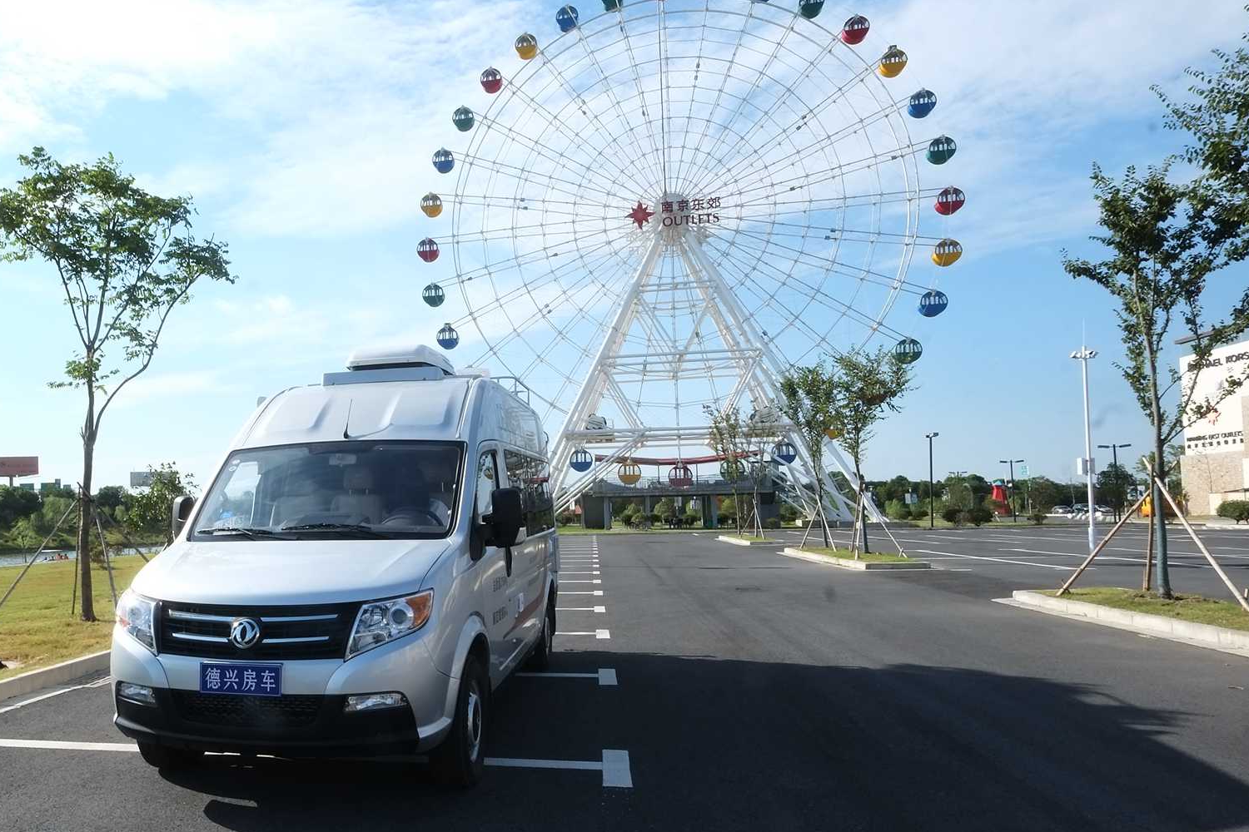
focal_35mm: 24
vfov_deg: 53.0
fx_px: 833
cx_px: 422
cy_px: 473
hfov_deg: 71.7
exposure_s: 1/38
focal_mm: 12
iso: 200
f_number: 22
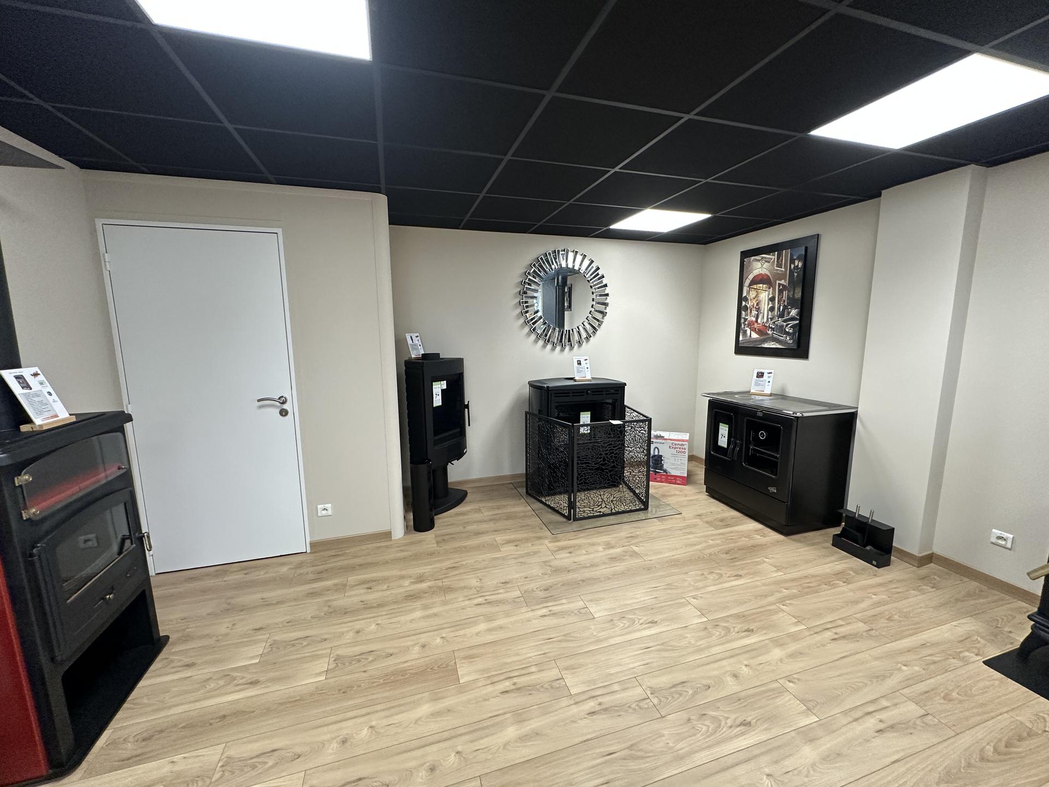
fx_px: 424
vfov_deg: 85.7
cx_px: 524
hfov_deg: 102.1
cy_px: 394
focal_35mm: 14
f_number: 2.2
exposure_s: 1/100
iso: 200
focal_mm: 2.22
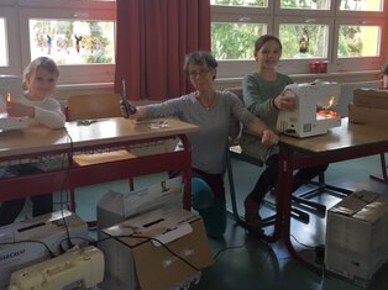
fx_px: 414
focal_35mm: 37
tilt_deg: -8.1
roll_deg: -0.4
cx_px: 169
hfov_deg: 50.0
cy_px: 111
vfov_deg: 38.4
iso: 32
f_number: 2.2
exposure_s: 1/33
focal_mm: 4.15
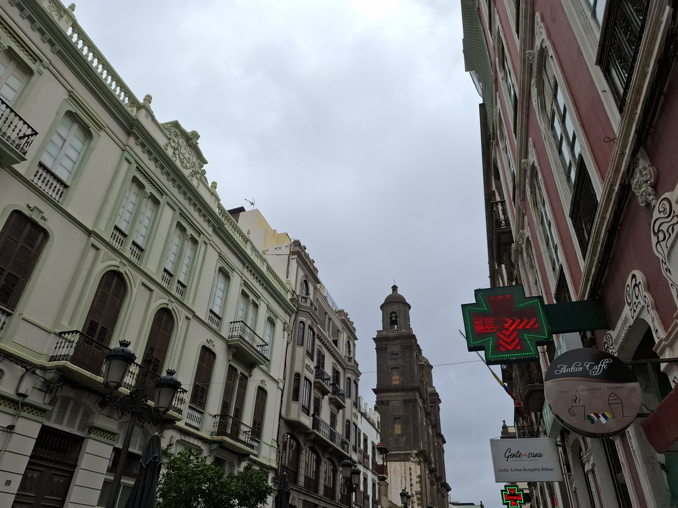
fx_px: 450
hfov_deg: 73.9
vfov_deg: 58.9
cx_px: 339
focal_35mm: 23
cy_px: 254
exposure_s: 1/4950
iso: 50
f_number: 1.8
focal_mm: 5.54
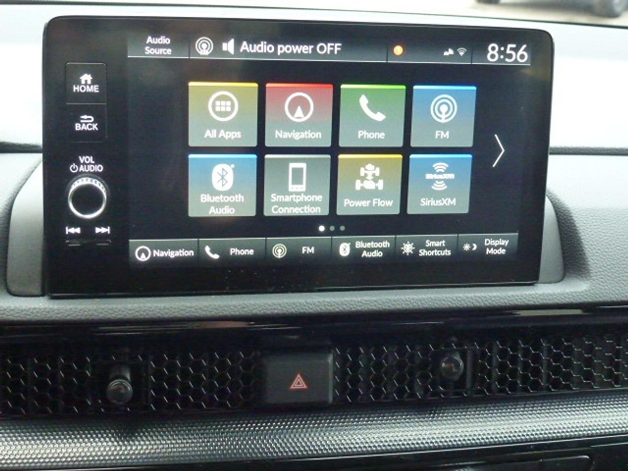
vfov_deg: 28.0
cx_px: 314
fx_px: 943
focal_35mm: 52
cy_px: 236
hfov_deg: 36.8
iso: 800
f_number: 4.3
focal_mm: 9.4
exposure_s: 1/30
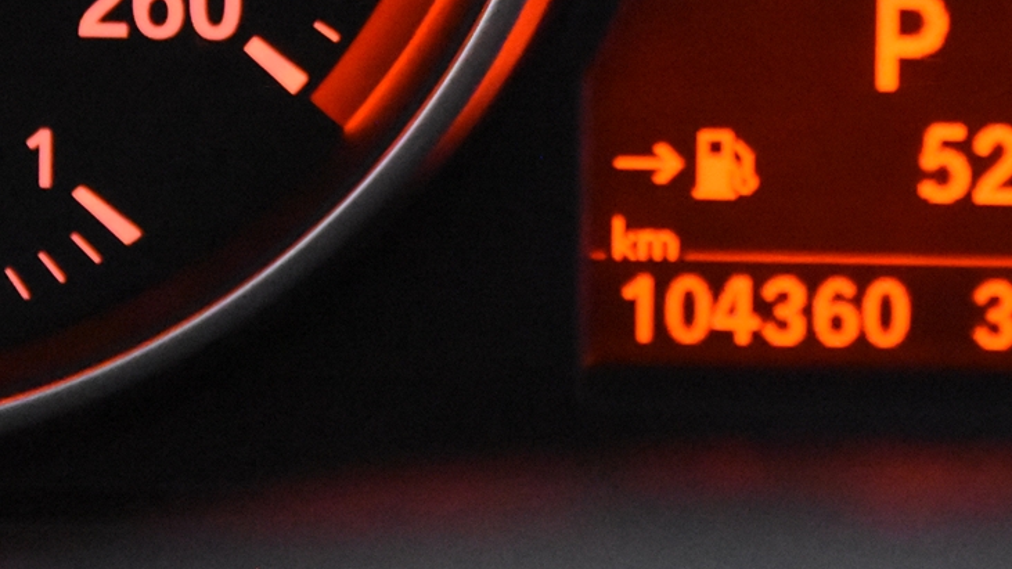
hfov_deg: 7.5
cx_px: 875
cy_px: -226
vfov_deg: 4.2
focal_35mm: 289
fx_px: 7754
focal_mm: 70
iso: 11400
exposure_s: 1/125
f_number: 4
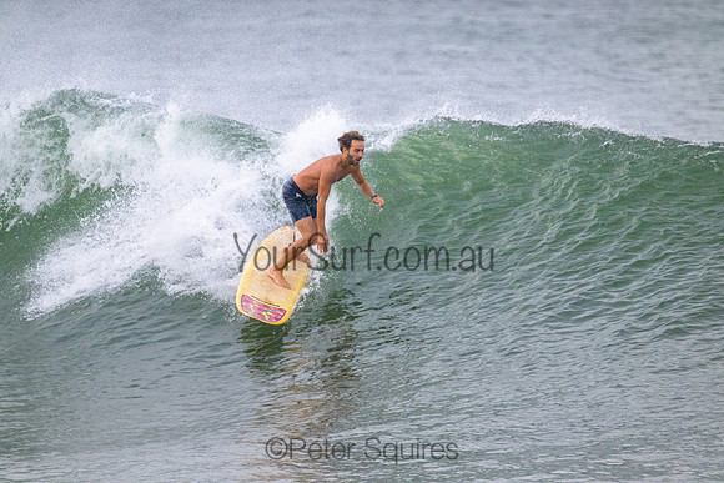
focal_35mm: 800
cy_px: 242
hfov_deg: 2.6
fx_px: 16092
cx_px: 362
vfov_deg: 1.7
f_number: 11
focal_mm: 800
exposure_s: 1/3200
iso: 5000
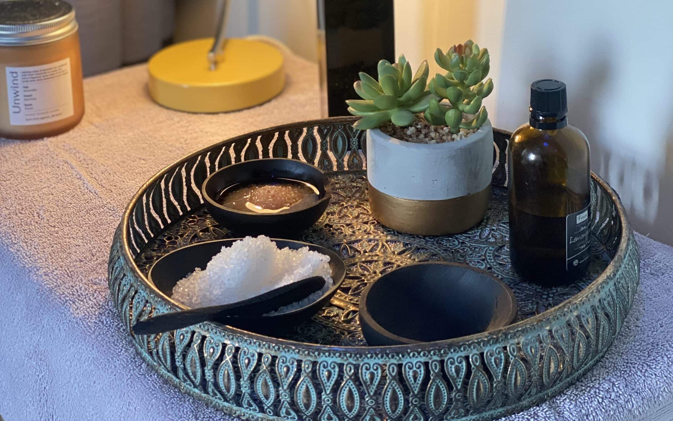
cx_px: 338
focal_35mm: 74
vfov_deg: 17.2
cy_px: -17
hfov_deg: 27.8
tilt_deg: -14.2
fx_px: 1357
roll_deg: -0.5
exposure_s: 1/100
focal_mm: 6
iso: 160
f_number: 2
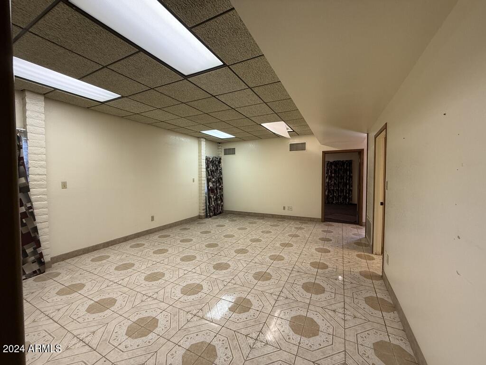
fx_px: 197
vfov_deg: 85.7
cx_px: 243
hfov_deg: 102.1
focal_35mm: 14
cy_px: 182
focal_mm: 2.22
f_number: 2.2
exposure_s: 1/120
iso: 200
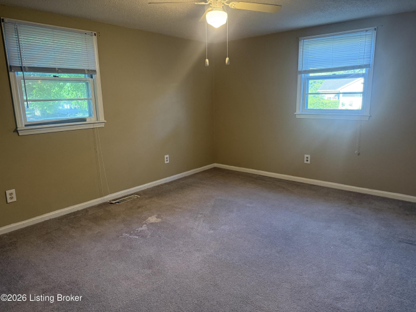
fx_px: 288
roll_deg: +1.7
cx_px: 208
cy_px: 156
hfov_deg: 71.6
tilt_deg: -10.9
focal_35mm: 24
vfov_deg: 56.8
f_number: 1.78
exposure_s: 1/60
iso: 320
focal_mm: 6.76
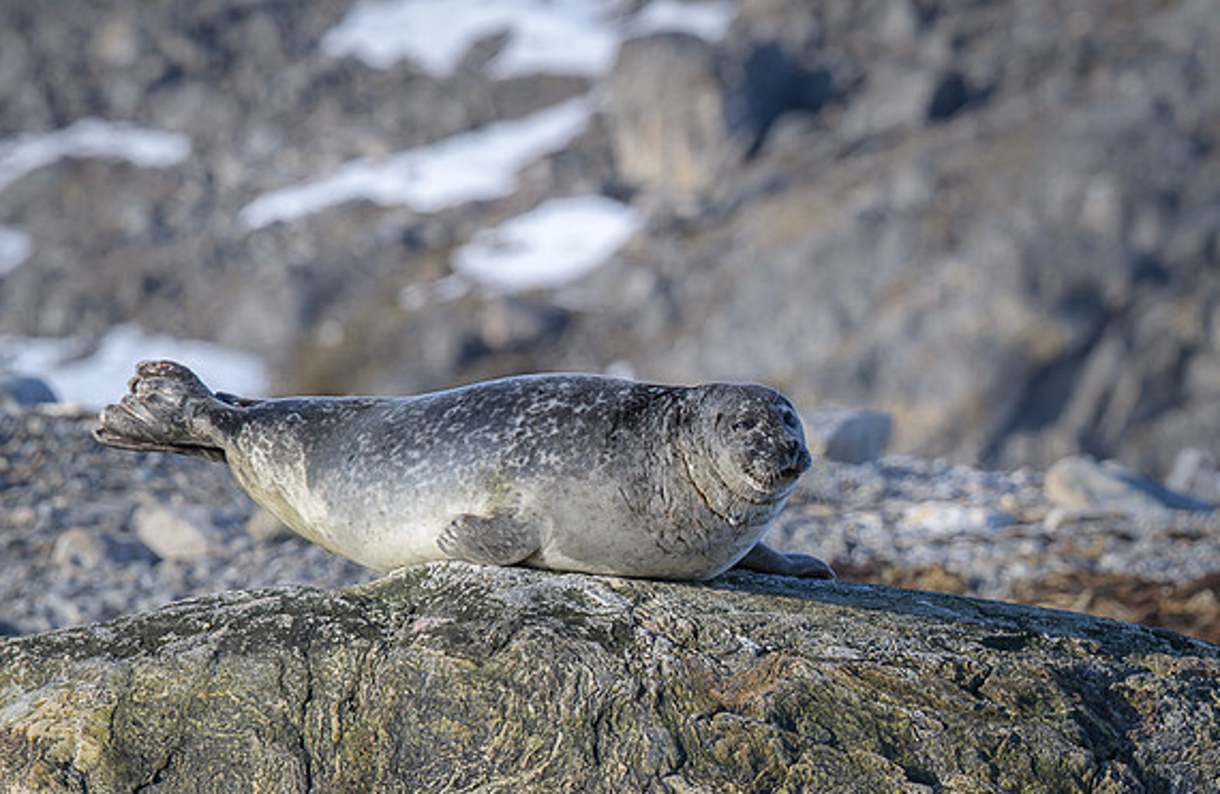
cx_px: 610
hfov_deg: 3.9
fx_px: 17729
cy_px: 459
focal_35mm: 527
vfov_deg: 2.6
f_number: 9
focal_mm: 400
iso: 500
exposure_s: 1/1000
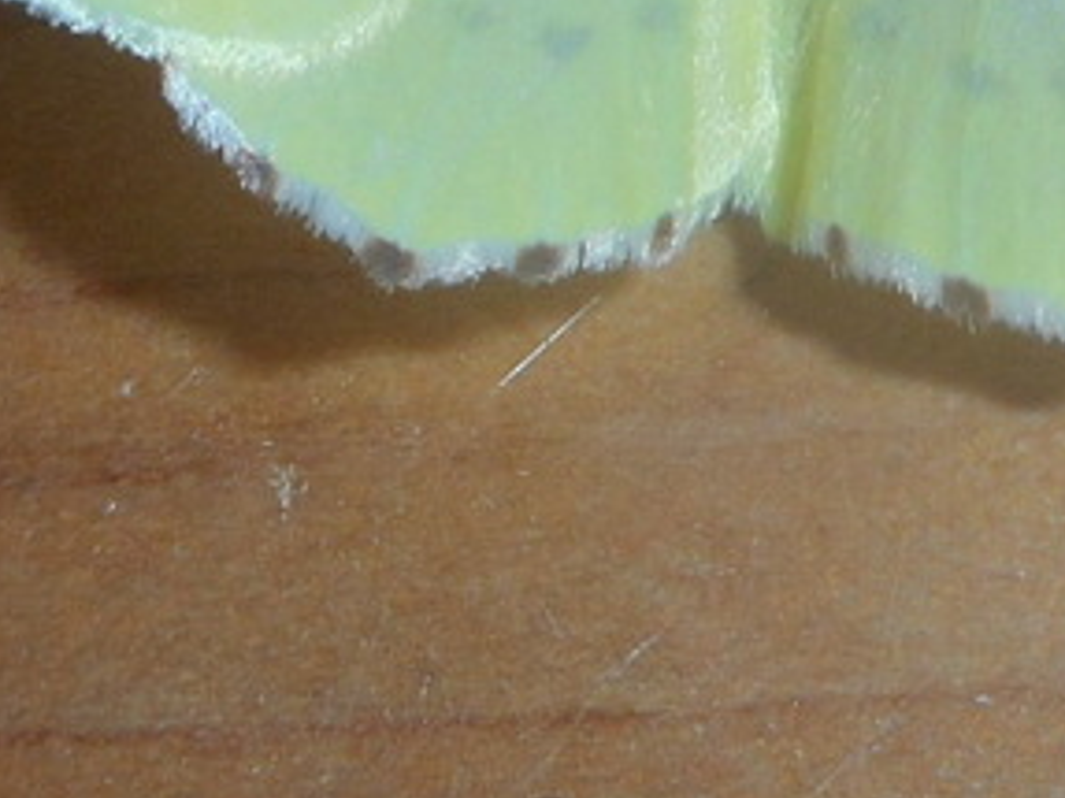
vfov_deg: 13.8
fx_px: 3106
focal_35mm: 101
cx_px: 792
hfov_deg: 19.3
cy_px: -375
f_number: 11.9
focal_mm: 6
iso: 80
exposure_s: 1/30
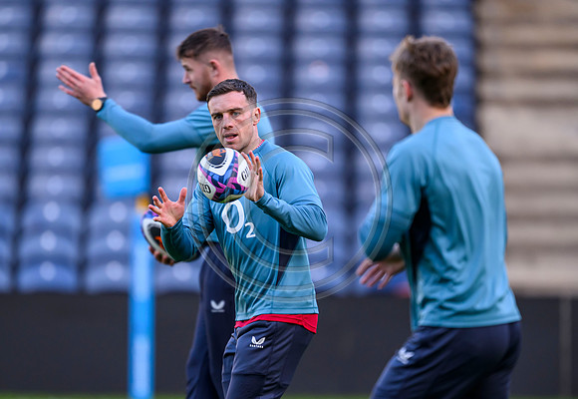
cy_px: 249
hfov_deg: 2.7
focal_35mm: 761
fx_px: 12344
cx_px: 320
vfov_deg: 1.9
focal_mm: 560
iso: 800
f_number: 4
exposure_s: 1/640
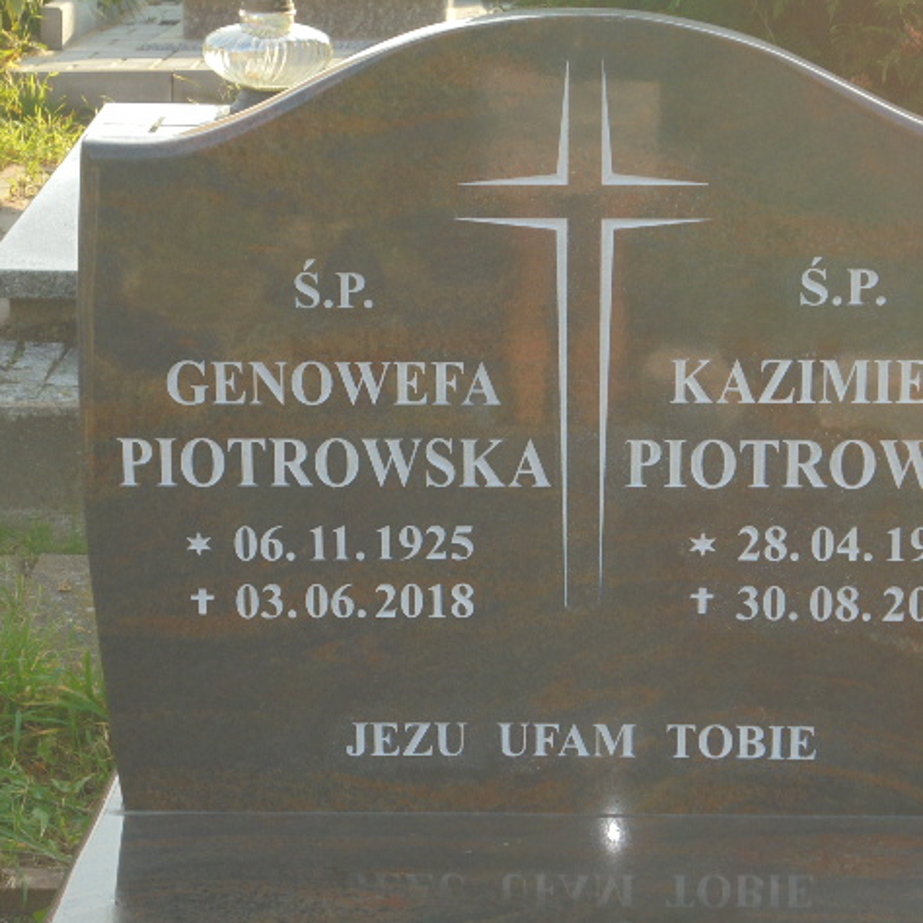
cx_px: 526
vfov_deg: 17.6
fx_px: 2987
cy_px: 460
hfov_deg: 17.6
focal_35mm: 99
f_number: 6.7
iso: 100
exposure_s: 1/80
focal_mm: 14.9
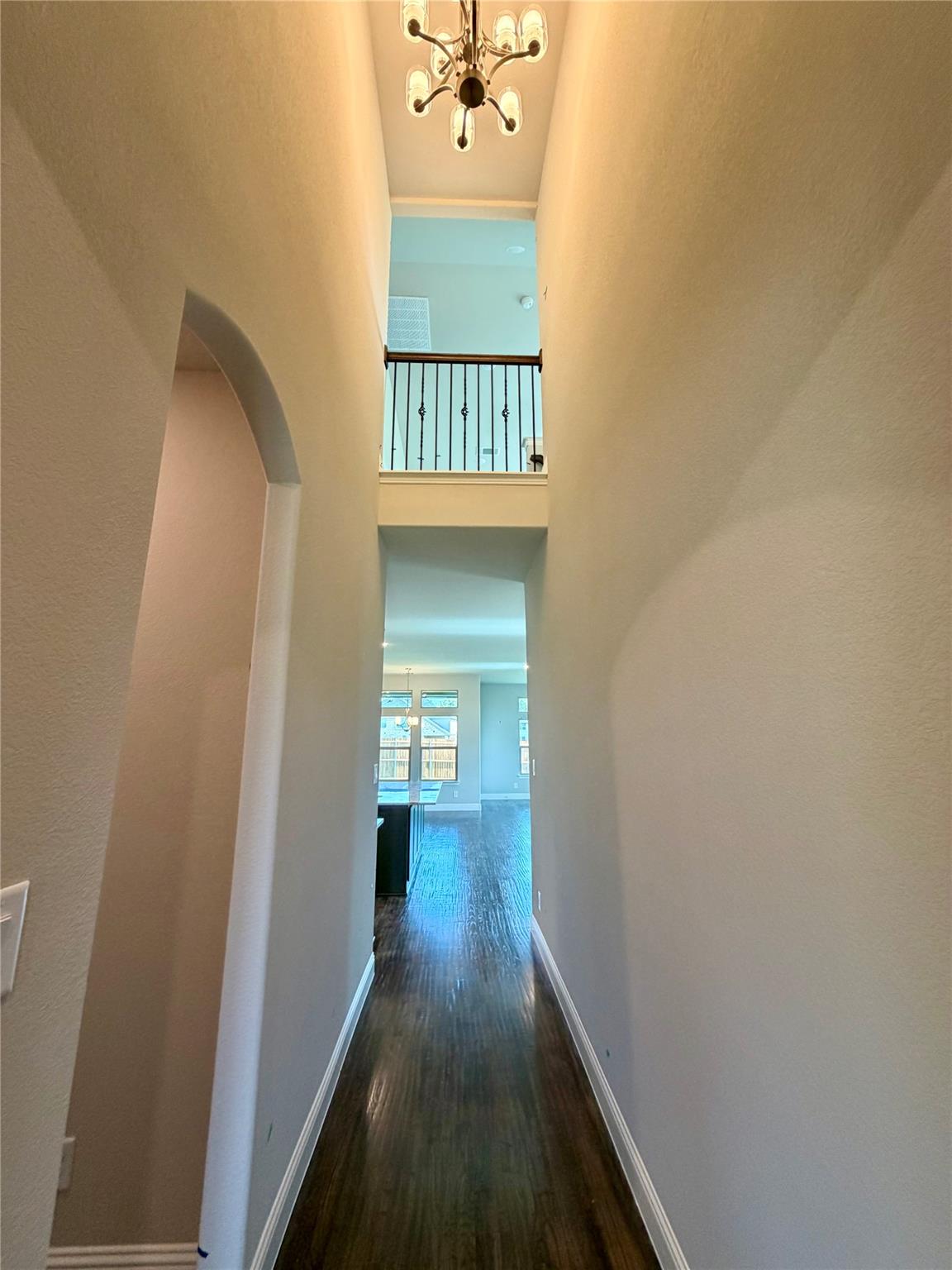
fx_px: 513
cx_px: 476
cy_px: 635
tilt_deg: +13.0
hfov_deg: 85.7
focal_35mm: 14
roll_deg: -0.1
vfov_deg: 102.1
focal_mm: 2.22
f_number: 2.2
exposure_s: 1/120
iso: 250
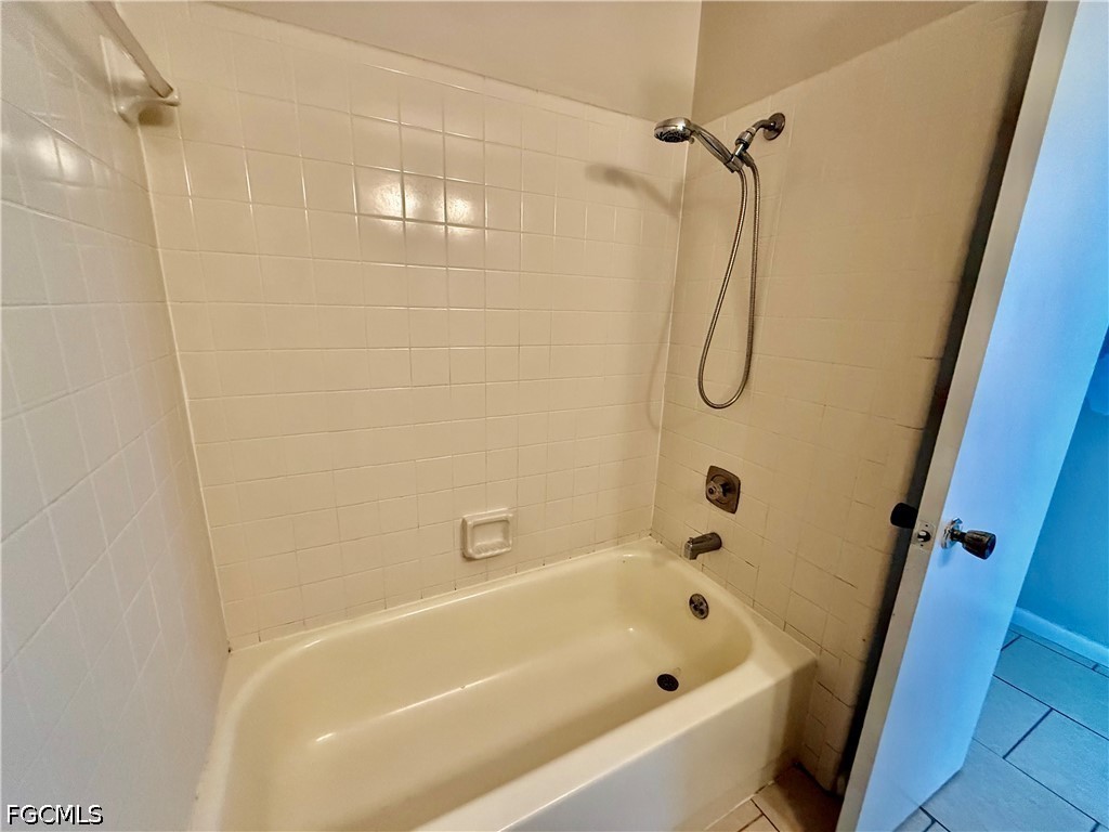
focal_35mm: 14
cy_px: 416
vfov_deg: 85.7
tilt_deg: -13.8
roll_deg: -2.2
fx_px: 449
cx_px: 554
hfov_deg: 102.1
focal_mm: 2.22
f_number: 2.2
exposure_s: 1/60
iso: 640
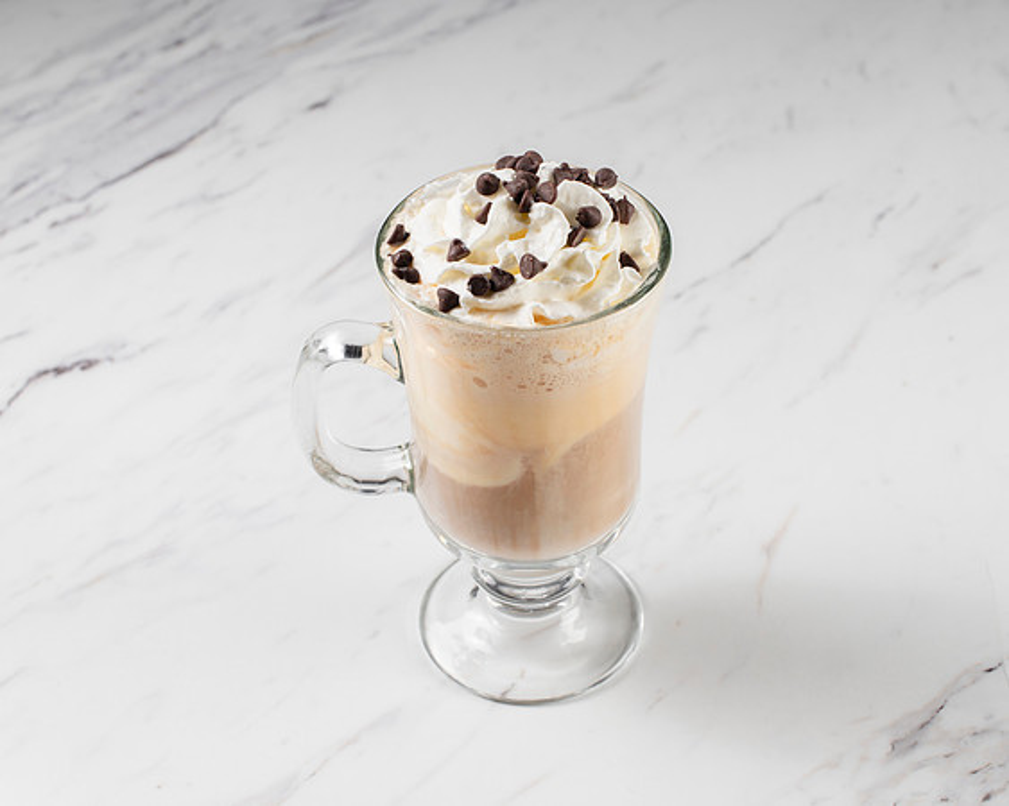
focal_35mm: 59
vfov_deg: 25.7
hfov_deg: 31.8
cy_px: 402
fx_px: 1770
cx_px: 523
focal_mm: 50
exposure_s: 1/200
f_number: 9
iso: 200
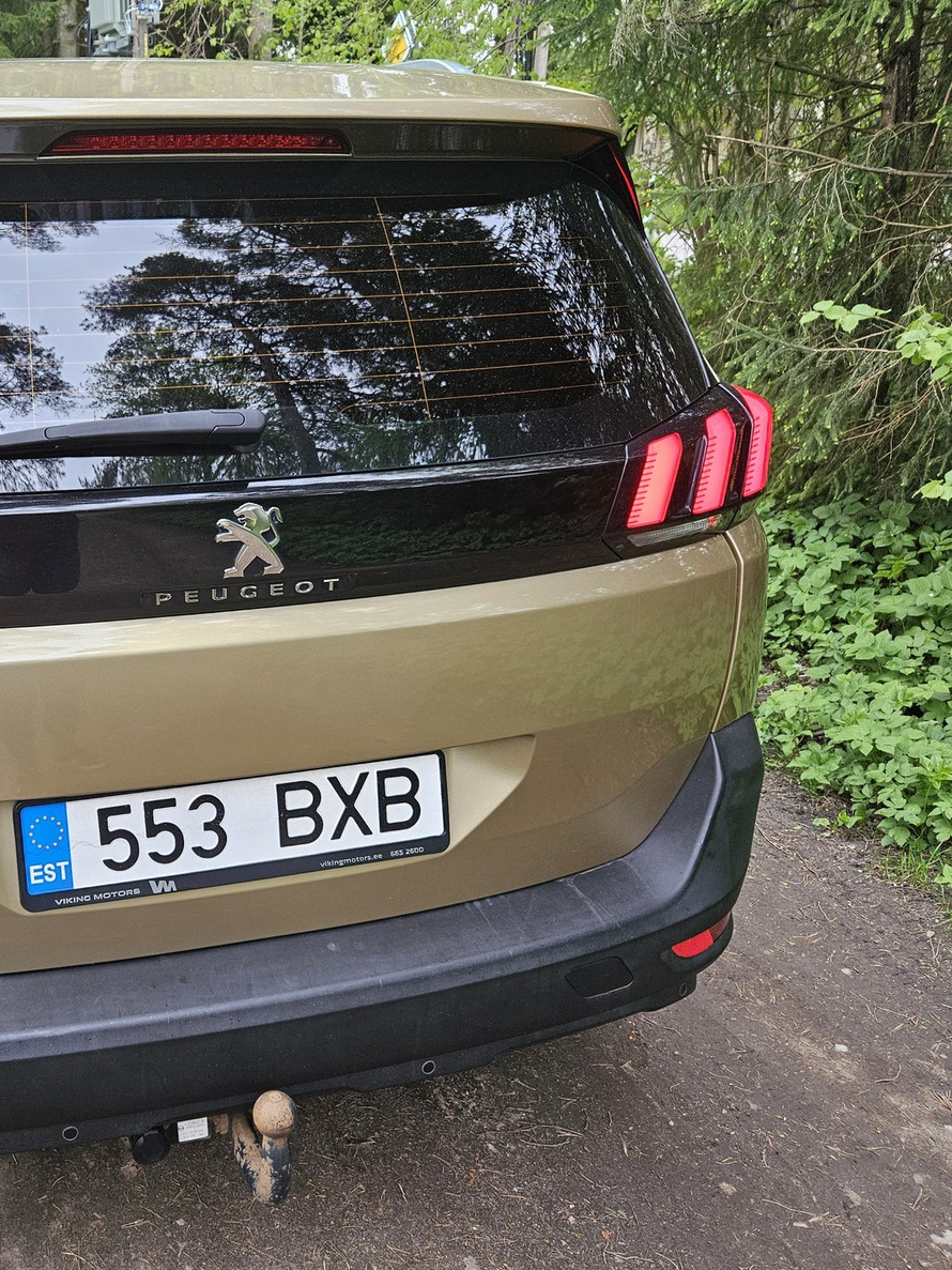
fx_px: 1137
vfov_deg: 58.4
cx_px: 184
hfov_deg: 43.2
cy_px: 630
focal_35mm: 31
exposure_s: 1/100
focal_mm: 5.4
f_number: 1.8
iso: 100
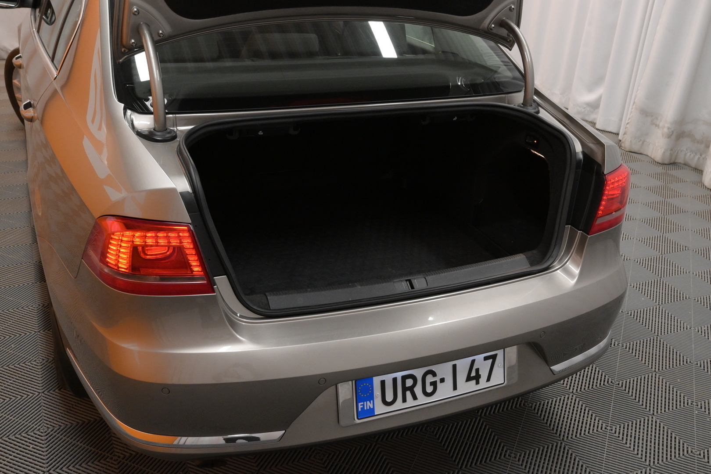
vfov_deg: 36.9
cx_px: 356
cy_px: 237
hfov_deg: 53.1
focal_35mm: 36
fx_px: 711
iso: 2500
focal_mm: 24
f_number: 6.3
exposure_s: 1/125
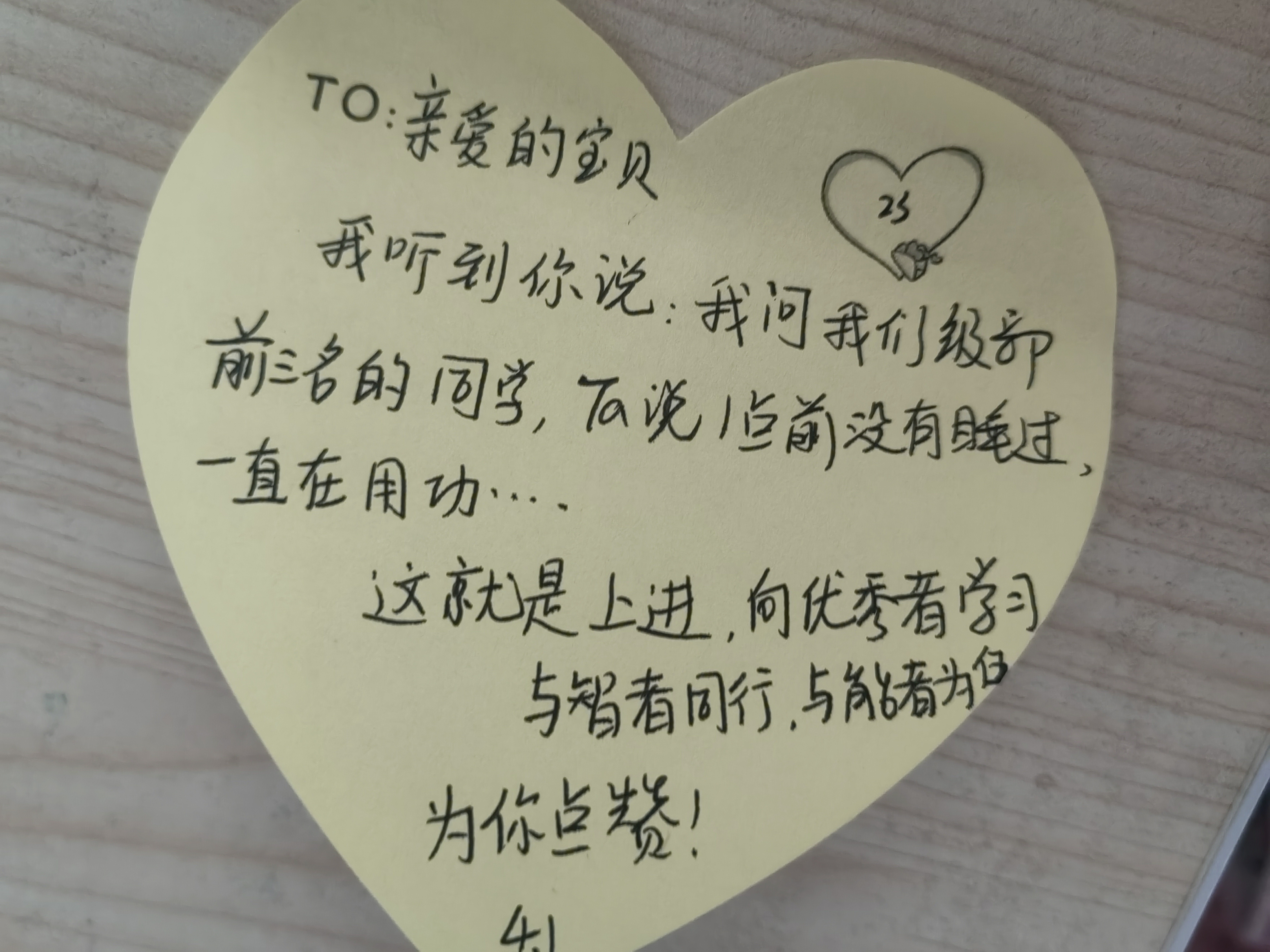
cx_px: 635
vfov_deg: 51.4
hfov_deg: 65.3
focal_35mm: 27
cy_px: 476
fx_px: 991
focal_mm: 5.52
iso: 500
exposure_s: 1/33.3
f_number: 1.9
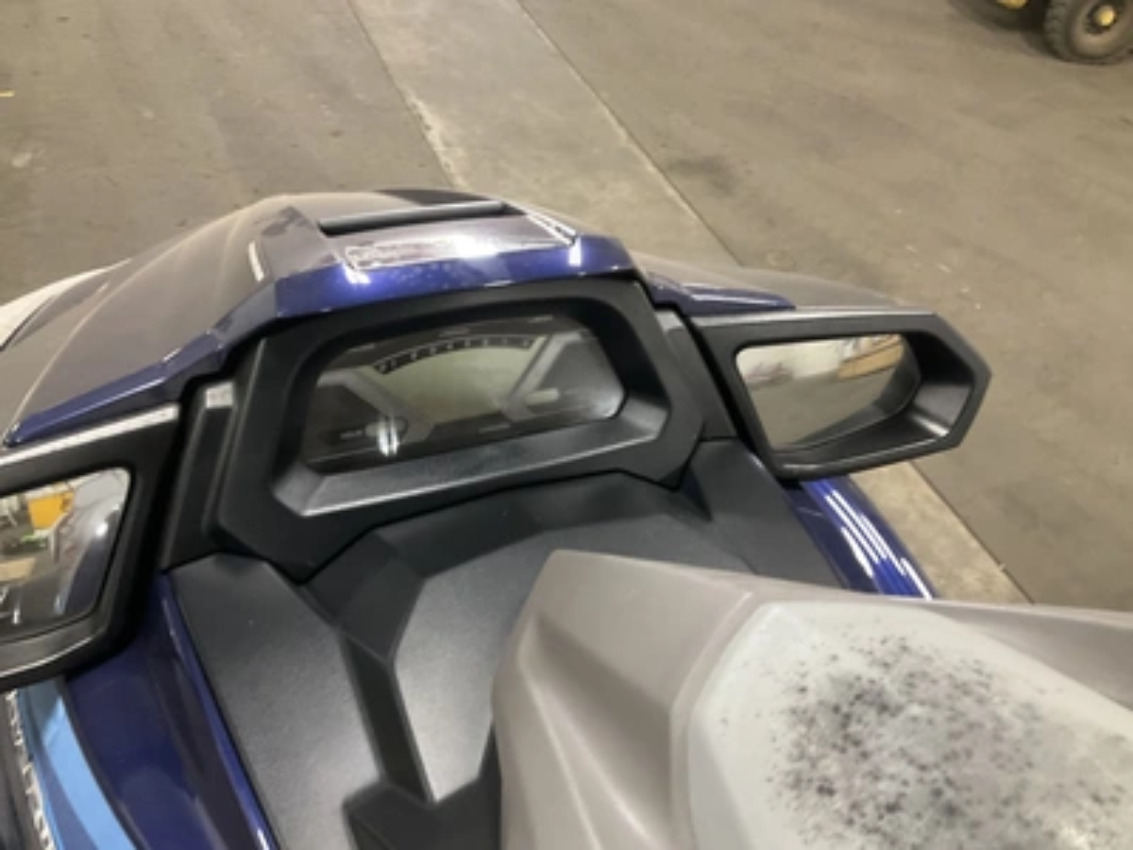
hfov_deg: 61.7
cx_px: 566
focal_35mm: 29
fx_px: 949
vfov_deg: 48.2
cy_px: 425
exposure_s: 1/40
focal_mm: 3
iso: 250
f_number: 1.8
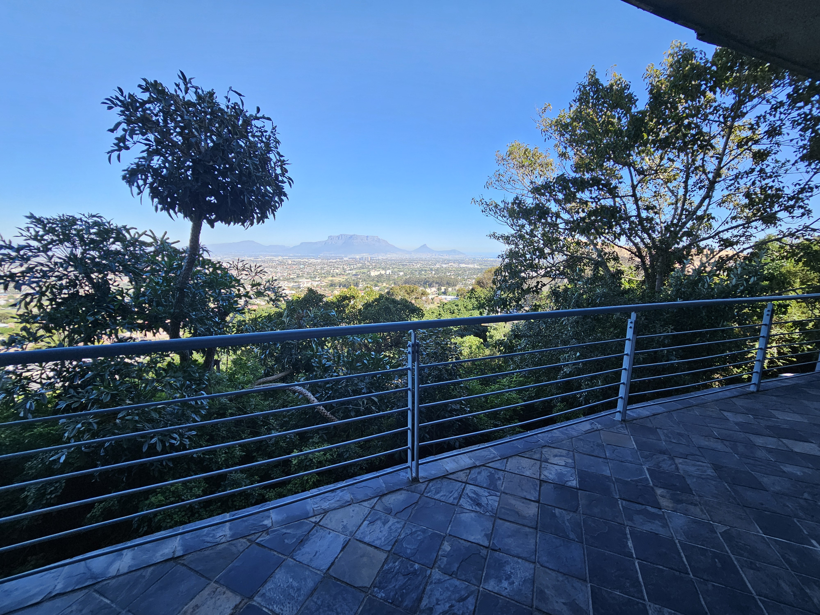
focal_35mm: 13
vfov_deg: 89.9
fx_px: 308
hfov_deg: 106.2
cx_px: 410
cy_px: 308
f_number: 2.2
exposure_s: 1/521
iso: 50
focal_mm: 2.2
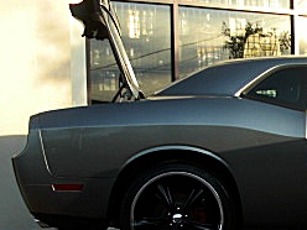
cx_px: 345
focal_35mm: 93
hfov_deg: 20.1
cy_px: 209
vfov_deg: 15.7
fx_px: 825
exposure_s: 1/200
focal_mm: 6.3
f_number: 2.8
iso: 50
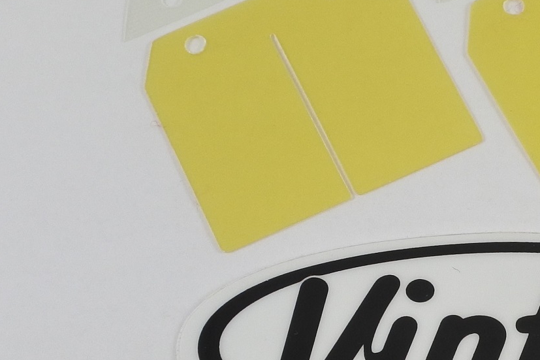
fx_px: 1215
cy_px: 176
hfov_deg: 24.3
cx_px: 494
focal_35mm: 81
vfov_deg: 16.8
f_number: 4
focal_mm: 14
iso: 400
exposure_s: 1/200
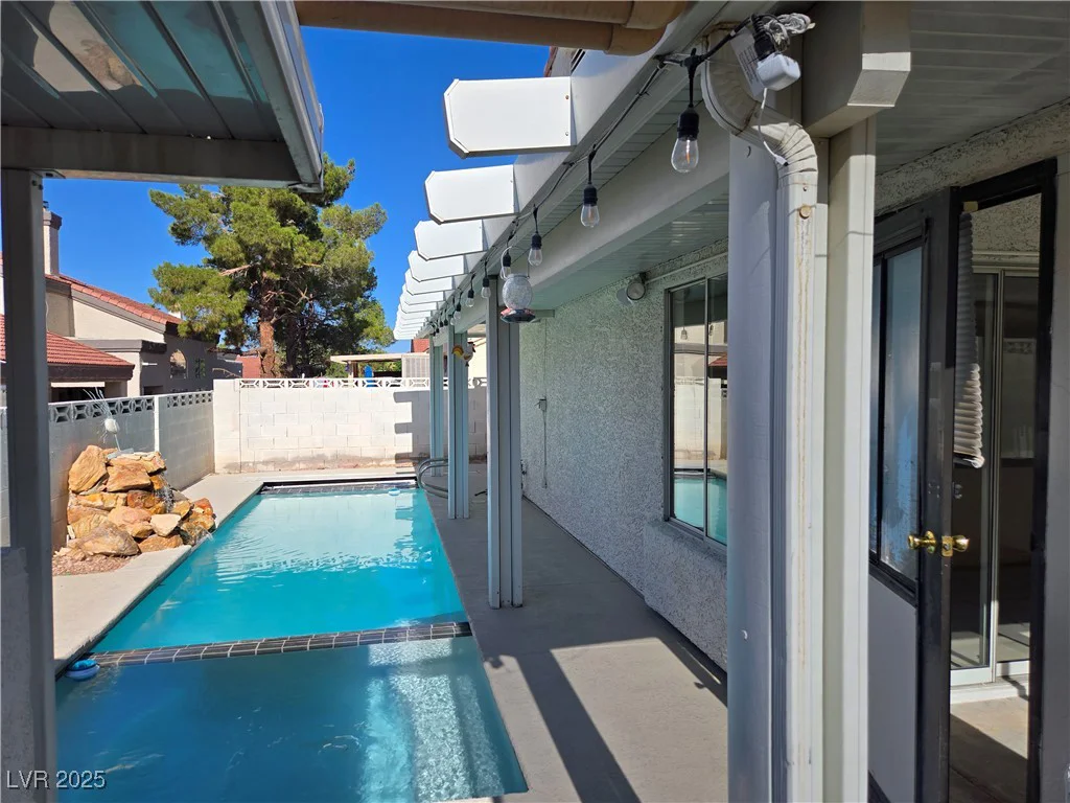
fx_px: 711
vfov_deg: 58.9
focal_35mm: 23
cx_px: 535
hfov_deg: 73.9
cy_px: 402
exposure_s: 1/2921
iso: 25
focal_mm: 5.4
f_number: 1.8
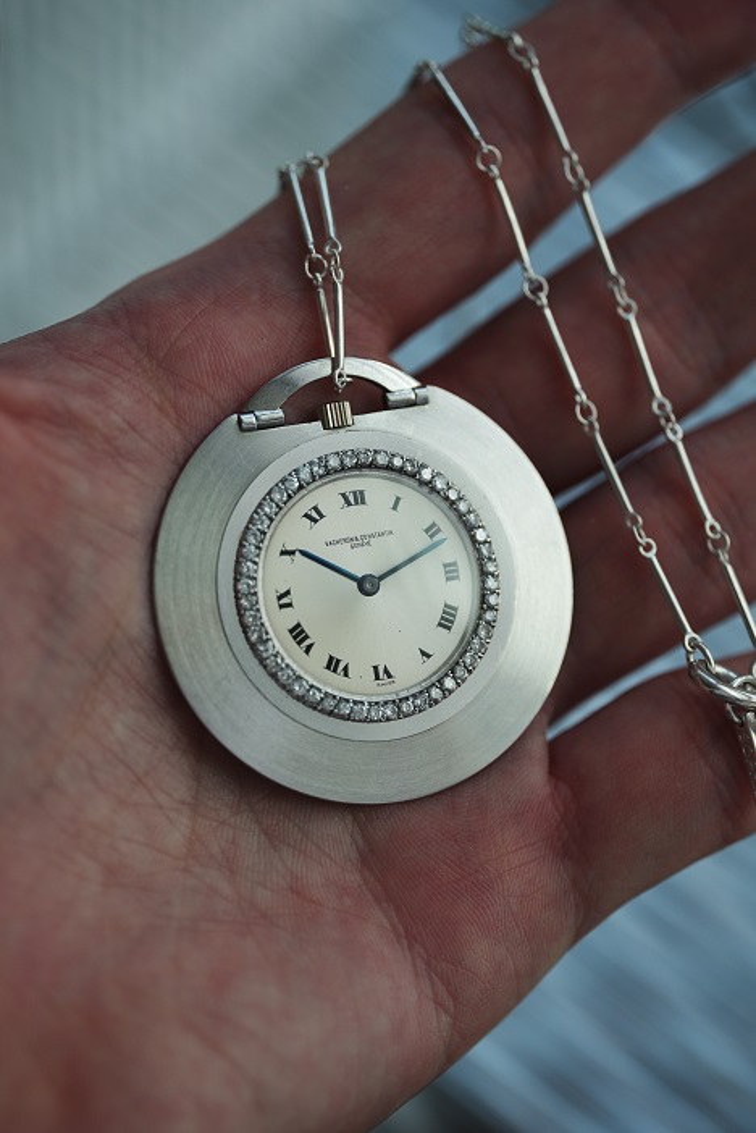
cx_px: 378
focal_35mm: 105
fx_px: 3304
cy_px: 566
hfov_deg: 13.1
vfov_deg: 19.4
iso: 640
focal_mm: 105
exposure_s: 1/250
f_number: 2.8
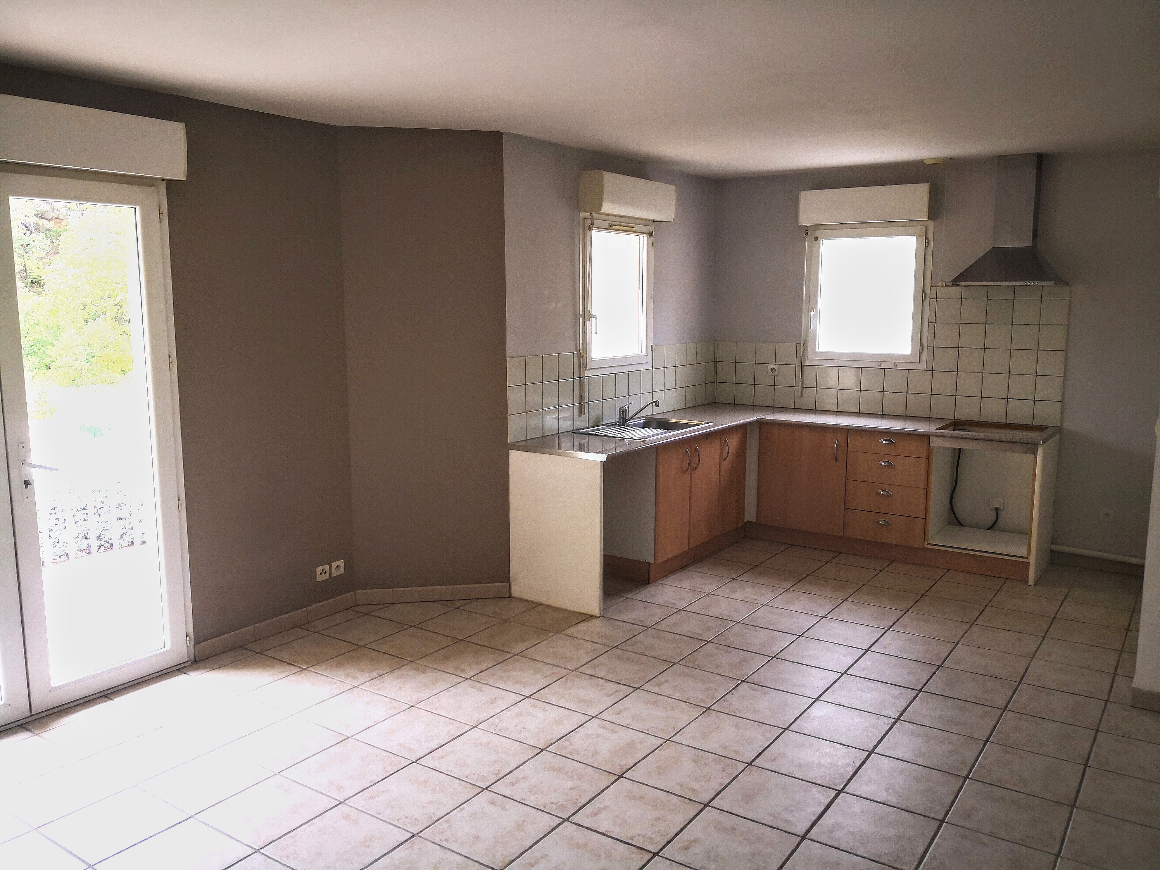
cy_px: 435
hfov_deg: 65.3
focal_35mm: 27
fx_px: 905
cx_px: 580
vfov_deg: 51.4
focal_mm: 3.95
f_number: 1.6
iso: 80
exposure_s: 1/100
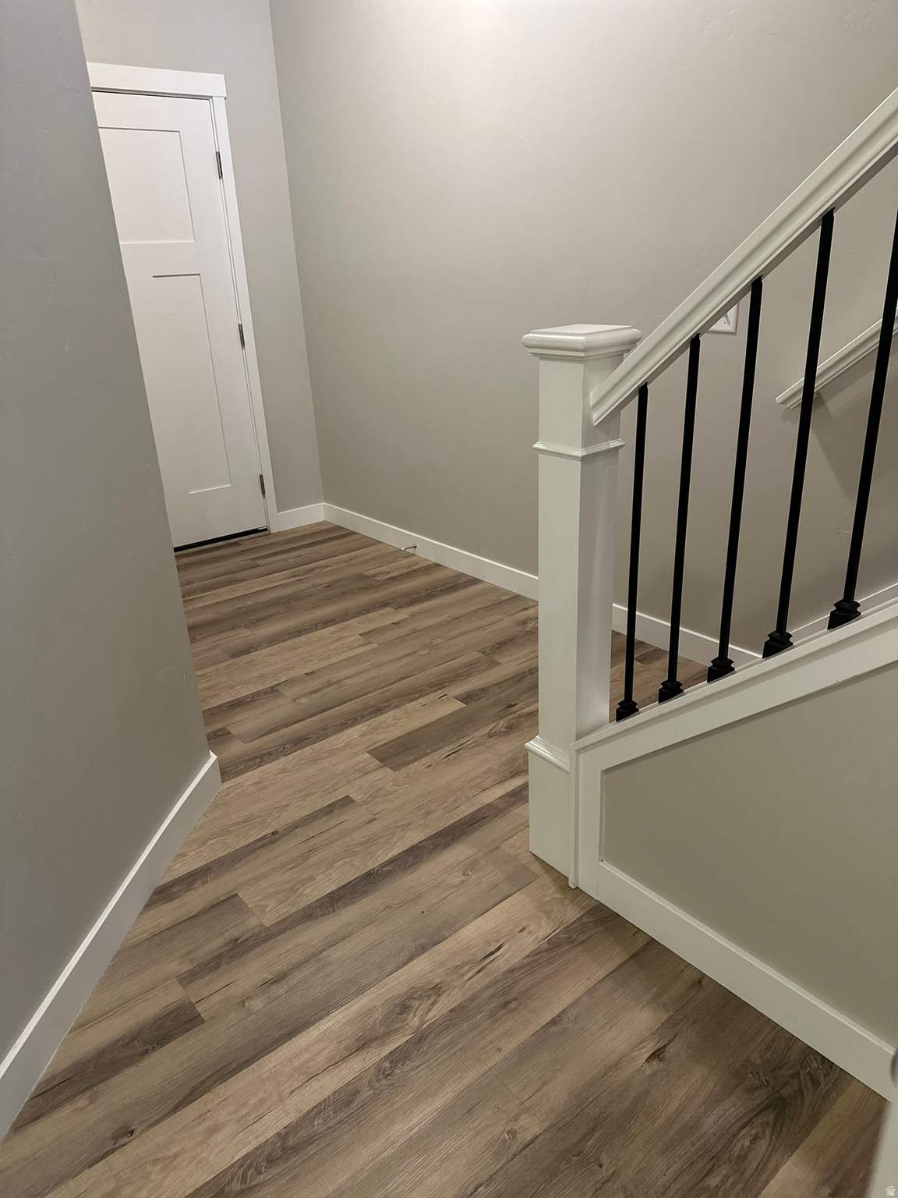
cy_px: 599
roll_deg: +2.4
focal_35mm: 24
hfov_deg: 56.8
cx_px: 449
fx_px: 830
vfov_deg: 71.6
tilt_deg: -21.9
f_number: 1.78
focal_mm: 6.86
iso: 320
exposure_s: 1/60
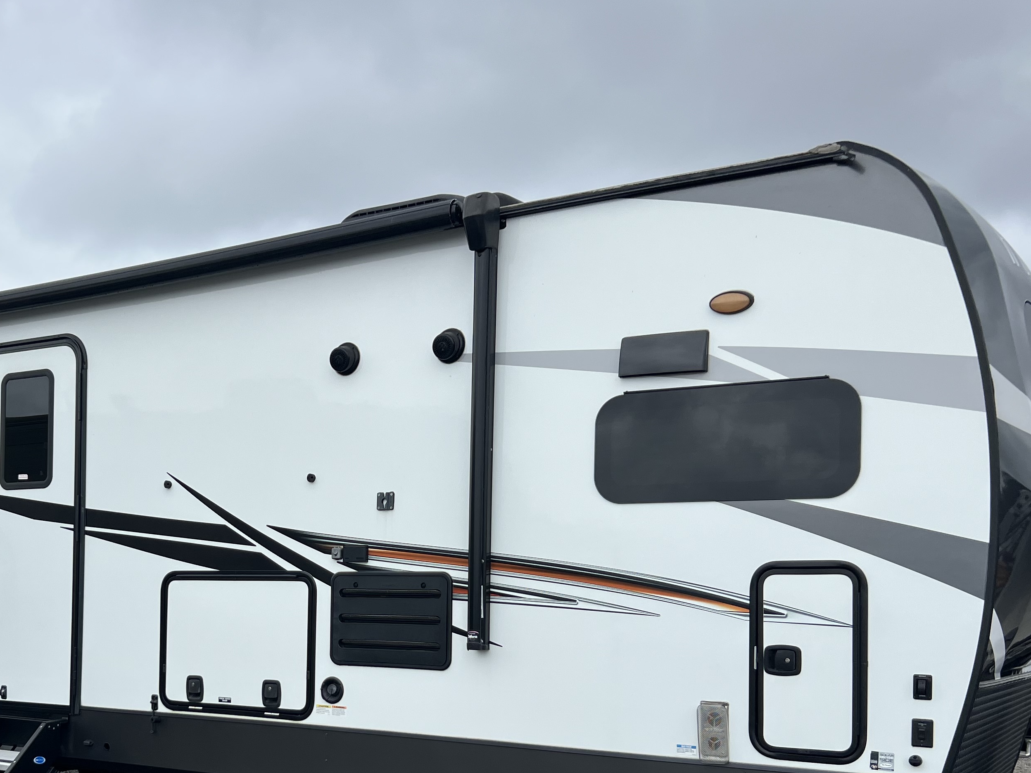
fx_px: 1251
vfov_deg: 33.7
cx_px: 293
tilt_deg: +0.7
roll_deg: -1.9
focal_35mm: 42
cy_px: 567
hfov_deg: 43.7
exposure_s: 1/1972
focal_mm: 5.7
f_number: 1.5
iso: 50
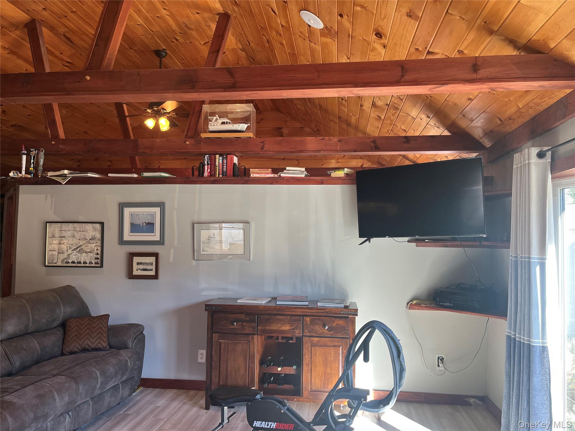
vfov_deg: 53.1
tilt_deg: +2.6
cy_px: 216
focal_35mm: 26
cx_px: 288
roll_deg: -0.7
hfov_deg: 67.3
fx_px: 432
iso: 125
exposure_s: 1/120
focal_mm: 5.1
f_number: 1.6
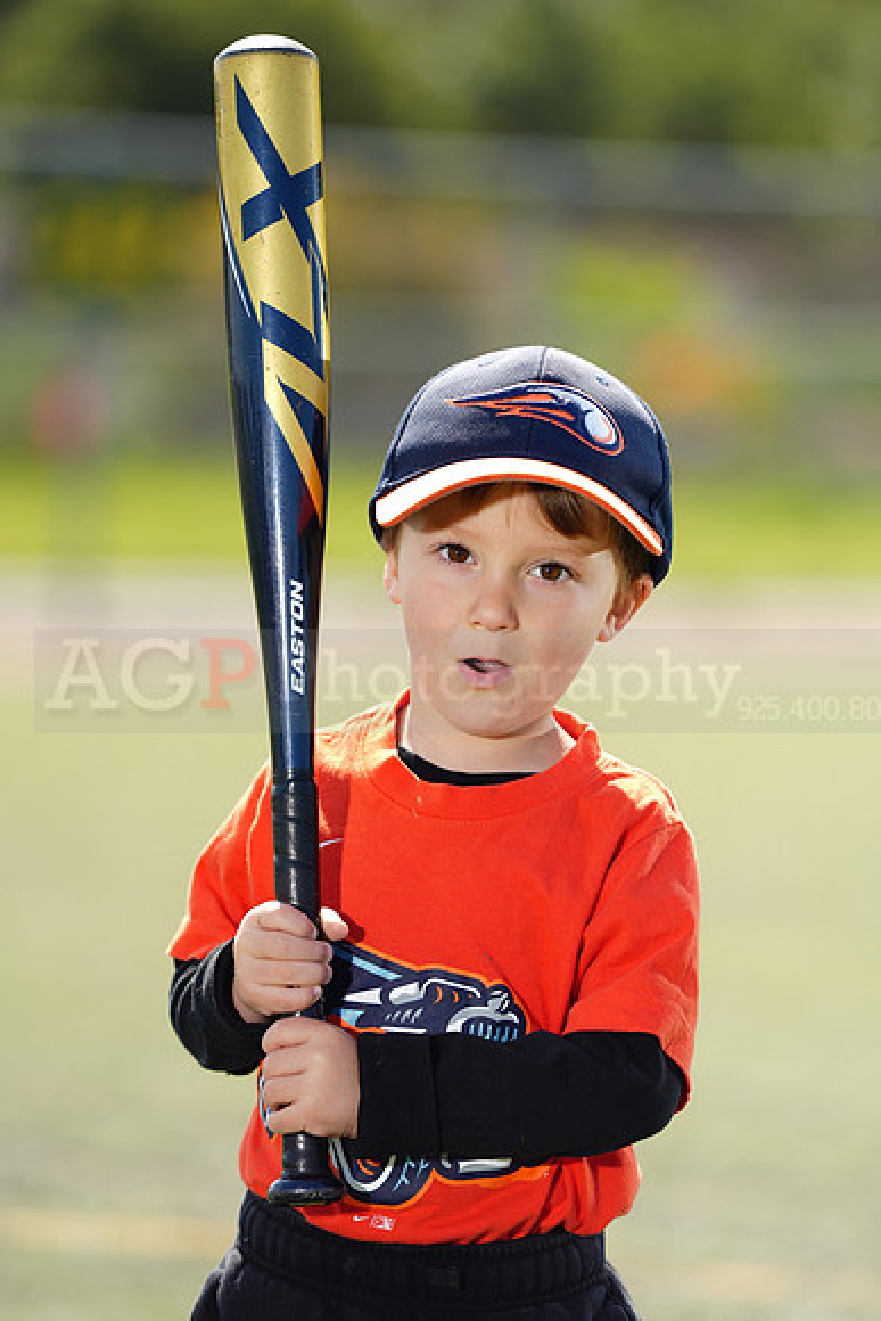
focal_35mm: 200
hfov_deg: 6.9
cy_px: 660
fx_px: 7337
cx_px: 440
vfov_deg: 10.3
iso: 50
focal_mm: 200
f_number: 4
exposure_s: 1/250
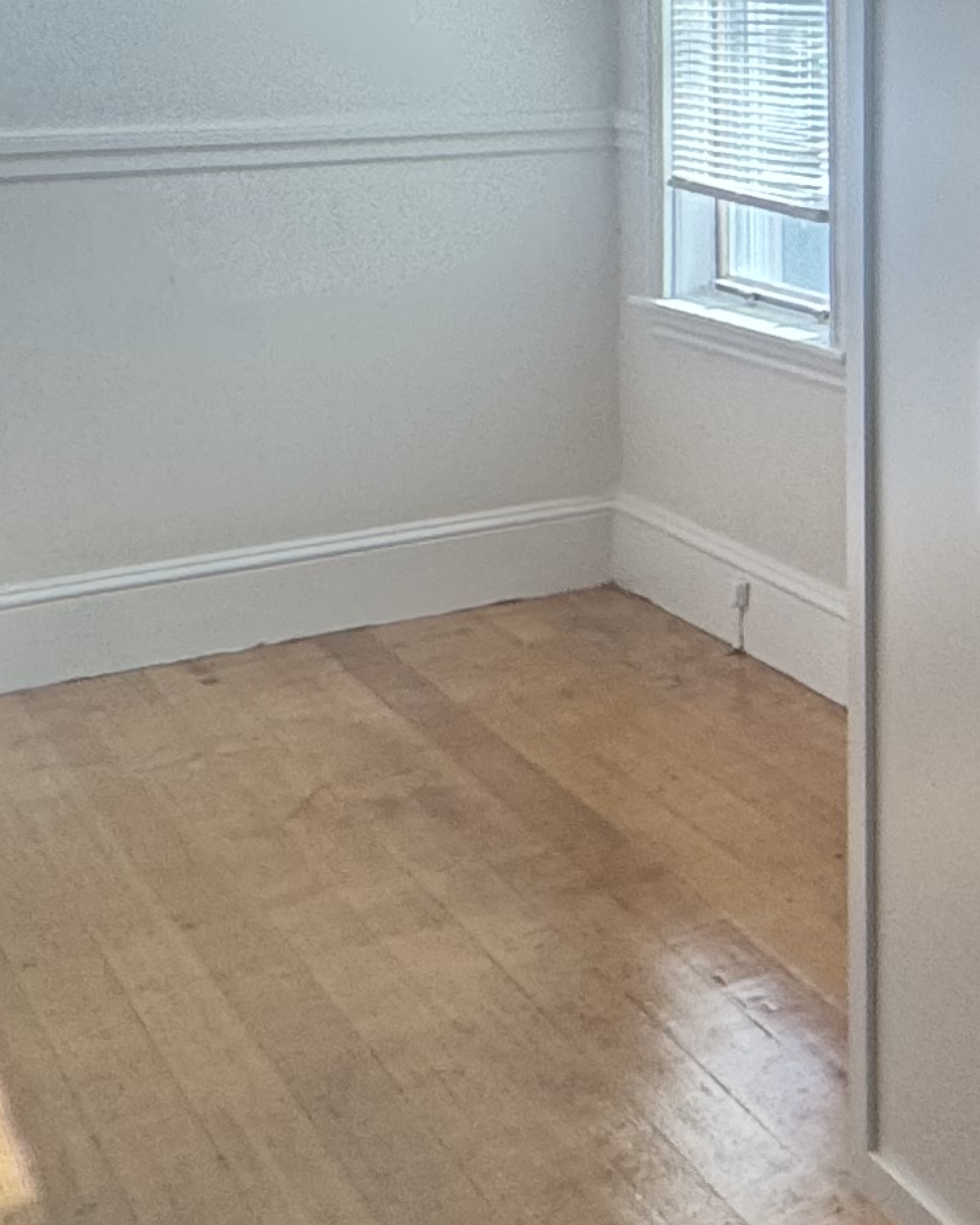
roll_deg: +0.7
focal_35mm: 59
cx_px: 2218
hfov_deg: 16.0
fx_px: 2139
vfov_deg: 29.9
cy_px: 13
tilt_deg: -0.6
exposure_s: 1/120
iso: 100
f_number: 2.2
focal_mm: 2.22
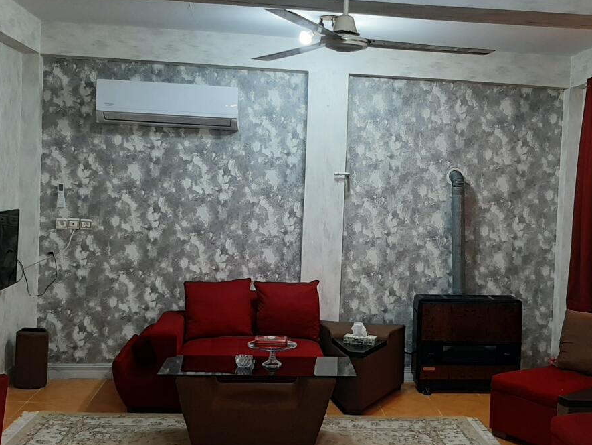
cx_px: 344
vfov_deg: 30.9
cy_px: 212
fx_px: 804
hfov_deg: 40.3
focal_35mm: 47
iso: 50
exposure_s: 1/50
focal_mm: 3.93
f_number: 1.7
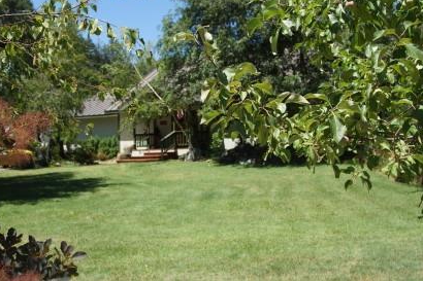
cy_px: 138
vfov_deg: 31.2
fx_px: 505
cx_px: 212
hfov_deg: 45.4
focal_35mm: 43
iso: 100
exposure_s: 1/320
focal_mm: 28
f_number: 5.6
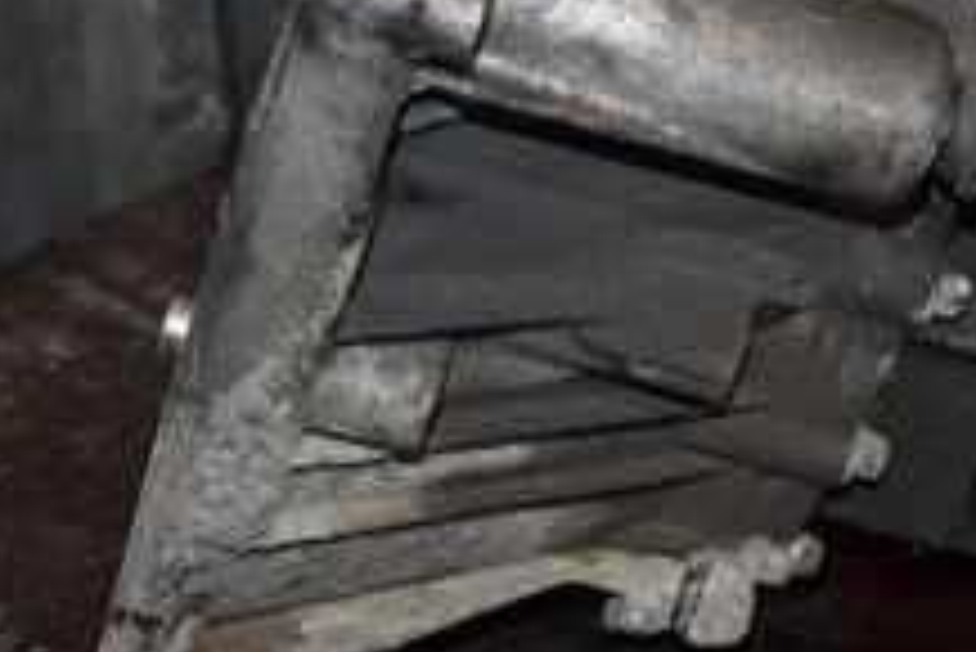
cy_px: -27
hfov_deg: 18.0
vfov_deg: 12.3
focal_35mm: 110
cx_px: 985
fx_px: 2997
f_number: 5
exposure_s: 1/60
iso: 800
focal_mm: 25
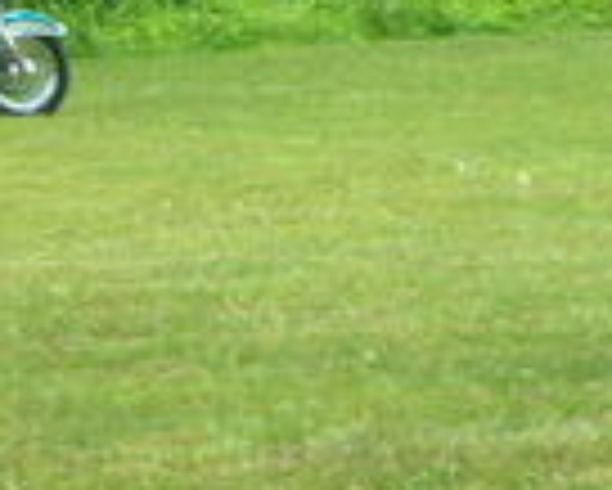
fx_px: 5365
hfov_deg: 6.5
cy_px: 0
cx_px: 99
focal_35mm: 296
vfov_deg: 5.2
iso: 50
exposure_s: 1/155
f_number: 4.9
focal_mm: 17
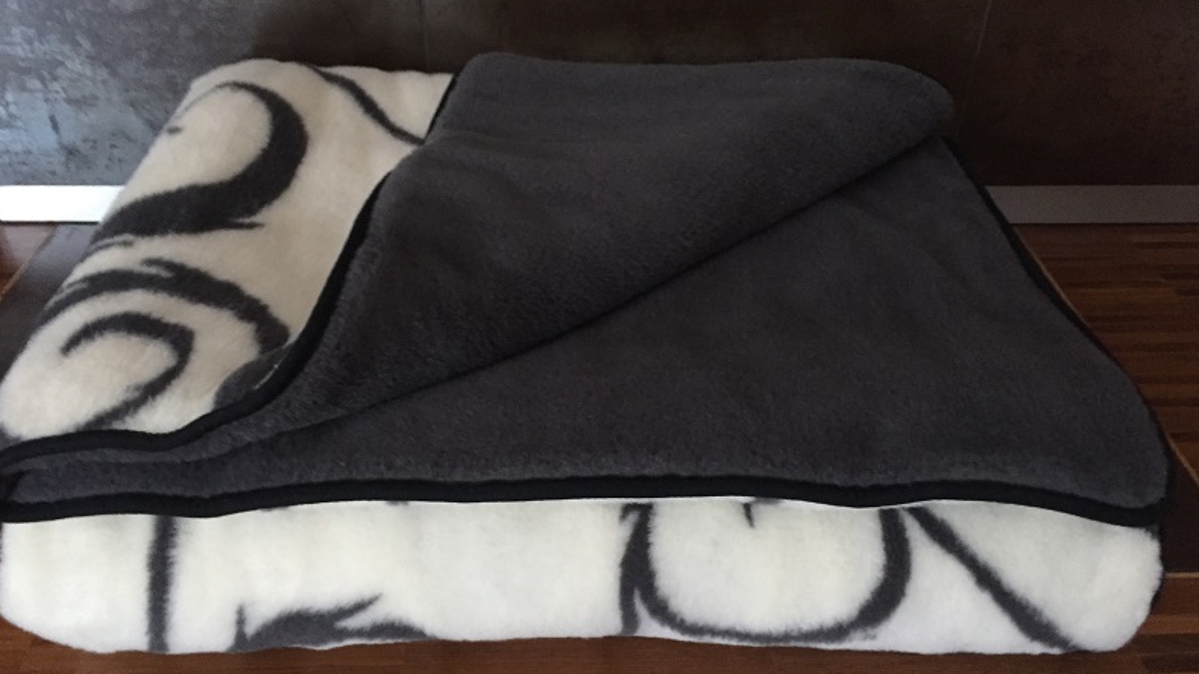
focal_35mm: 32
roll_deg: -1.6
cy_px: 366
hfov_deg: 61.0
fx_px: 1017
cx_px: 598
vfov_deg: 36.6
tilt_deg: -36.7
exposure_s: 1/17
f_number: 2.2
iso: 250
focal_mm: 4.15
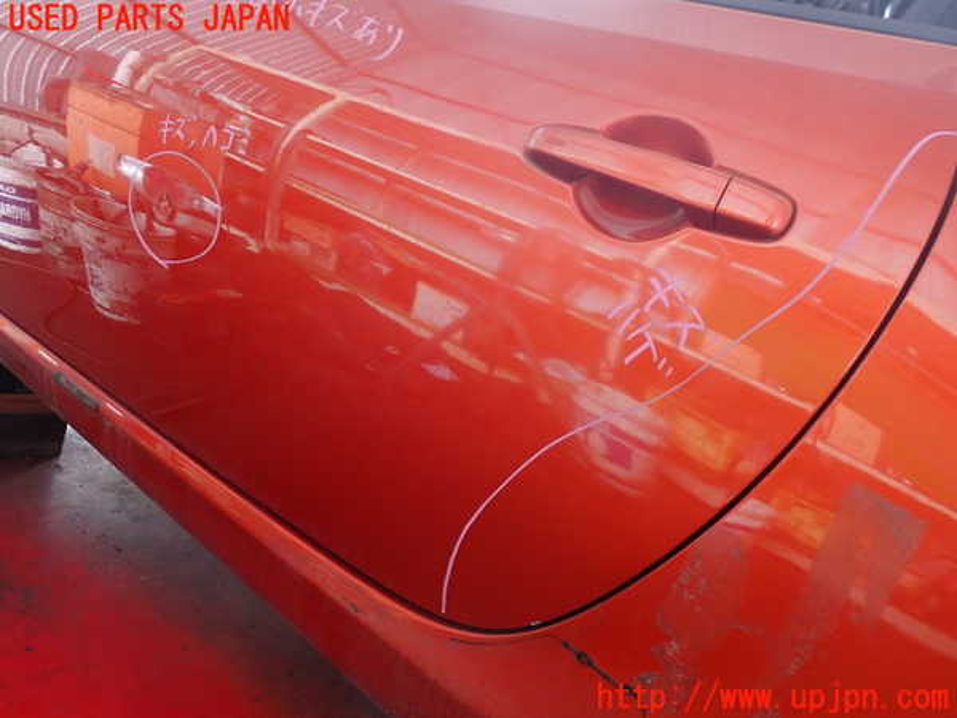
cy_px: 359
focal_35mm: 30
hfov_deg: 60.0
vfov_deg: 46.8
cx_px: 478
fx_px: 829
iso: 200
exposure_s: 1/40
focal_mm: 5.4
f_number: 2.3
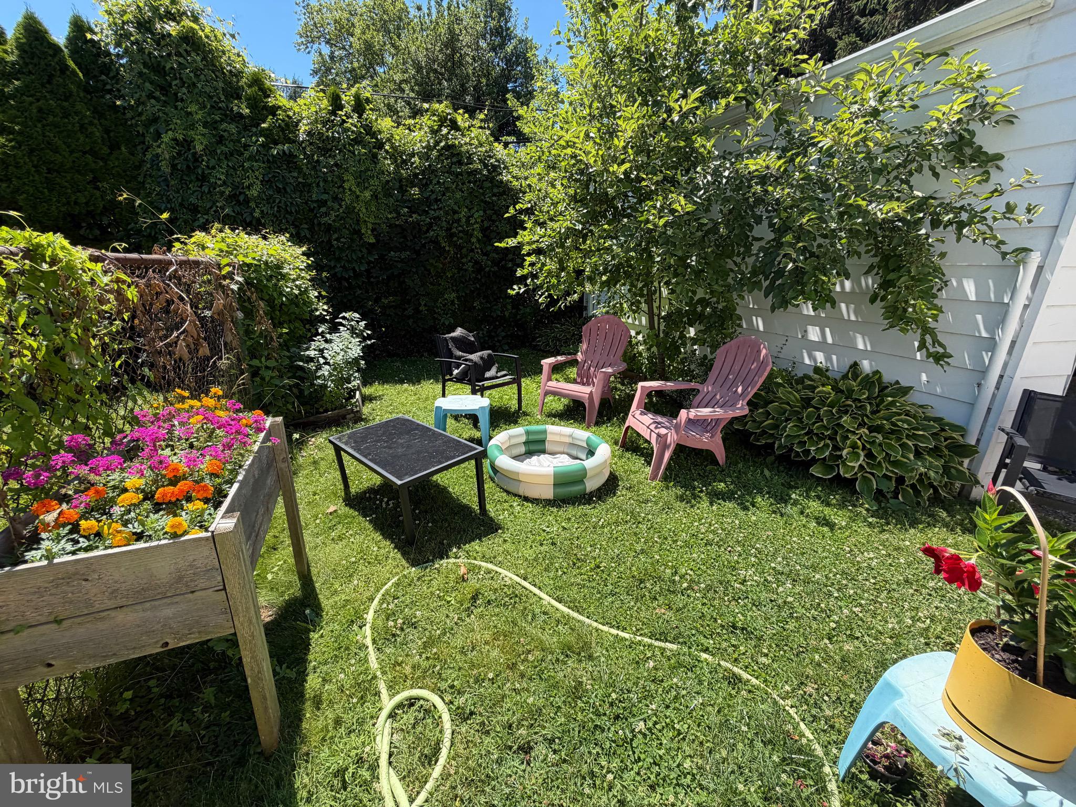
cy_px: 404
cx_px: 538
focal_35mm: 14
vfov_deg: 85.7
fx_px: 435
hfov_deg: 102.1
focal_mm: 2.22
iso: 40
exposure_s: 1/502
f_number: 2.2
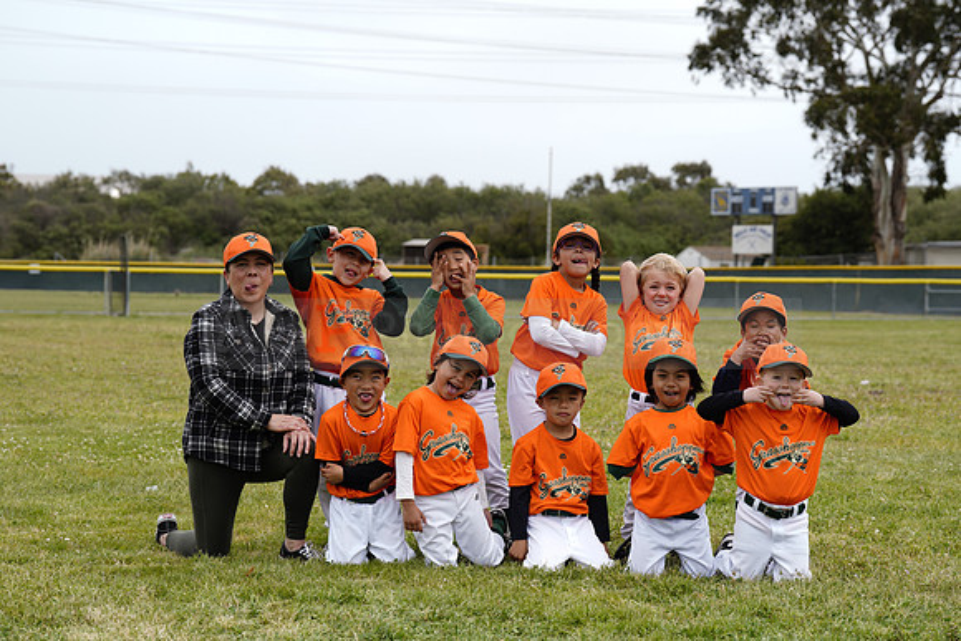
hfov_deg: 23.1
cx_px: 480
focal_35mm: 88
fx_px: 2350
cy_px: 320
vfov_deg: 15.5
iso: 50
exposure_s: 1/250
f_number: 5.6
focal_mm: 88
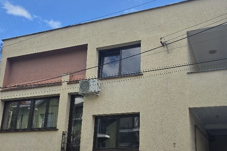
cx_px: 144
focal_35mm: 38
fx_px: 240
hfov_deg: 50.1
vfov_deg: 34.5
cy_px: 108
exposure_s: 1/5000
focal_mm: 6.3
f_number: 1.7
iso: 80
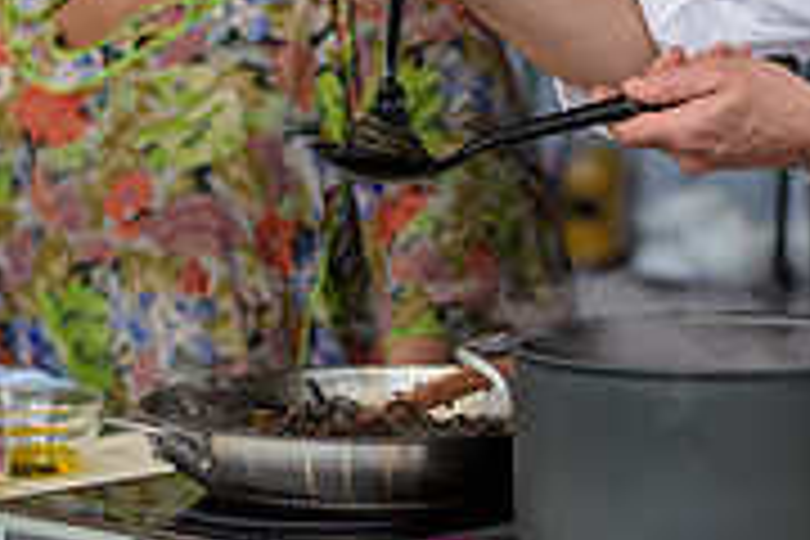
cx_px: 508
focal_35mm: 226
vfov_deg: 6.0
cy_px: -97
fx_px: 5085
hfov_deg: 9.1
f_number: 3.2
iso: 250
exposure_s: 1/1250
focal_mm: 70
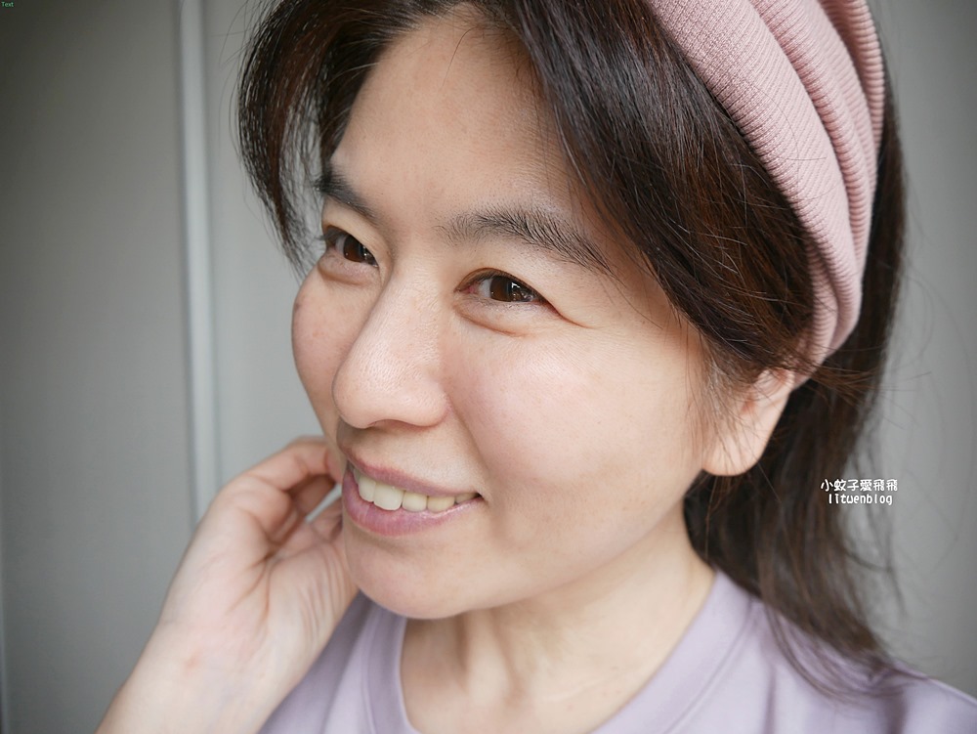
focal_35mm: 28
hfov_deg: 63.4
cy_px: 367
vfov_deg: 49.8
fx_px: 791
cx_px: 488
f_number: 3.5
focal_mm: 14
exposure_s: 1/160
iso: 200
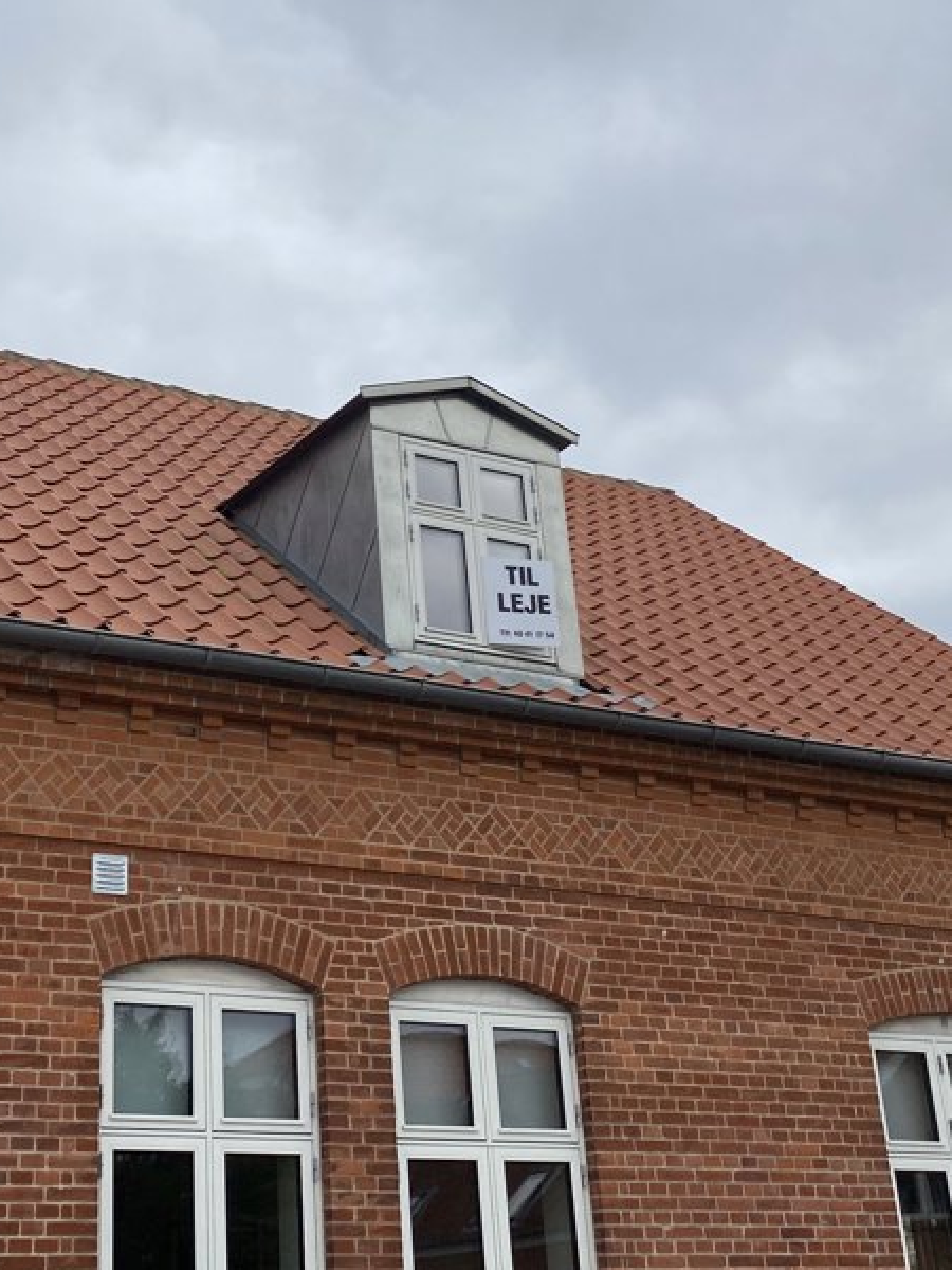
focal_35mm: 52
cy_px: 444
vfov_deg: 36.5
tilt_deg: +25.7
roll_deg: +2.5
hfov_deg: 27.7
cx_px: 243
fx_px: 1907
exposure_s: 1/3846
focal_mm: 4.25
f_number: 1.8
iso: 32
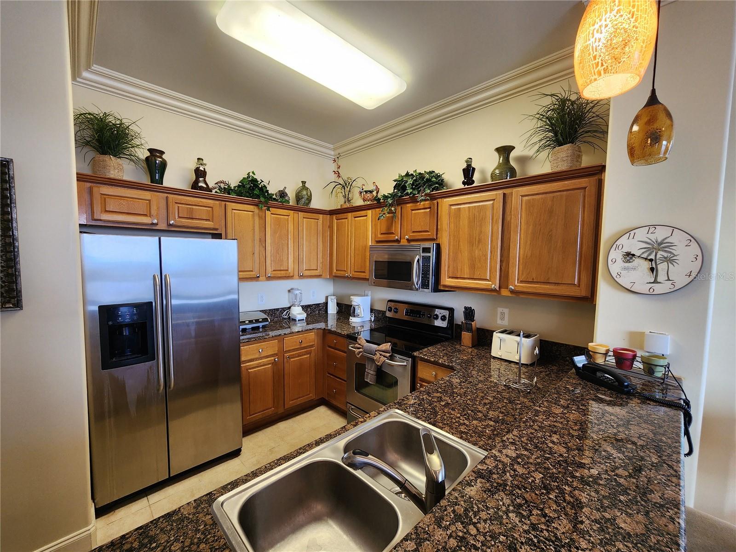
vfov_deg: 89.9
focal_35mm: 13
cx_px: 368
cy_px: 276
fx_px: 276
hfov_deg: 106.2
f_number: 2.2
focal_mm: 2.2
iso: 160
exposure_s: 1/60
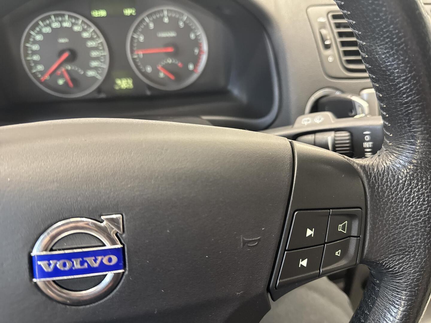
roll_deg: -1.8
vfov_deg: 56.8
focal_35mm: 24
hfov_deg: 71.6
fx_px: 299
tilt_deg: -39.1
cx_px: 216
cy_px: 162
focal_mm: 6.76
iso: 500
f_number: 1.78
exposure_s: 1/50
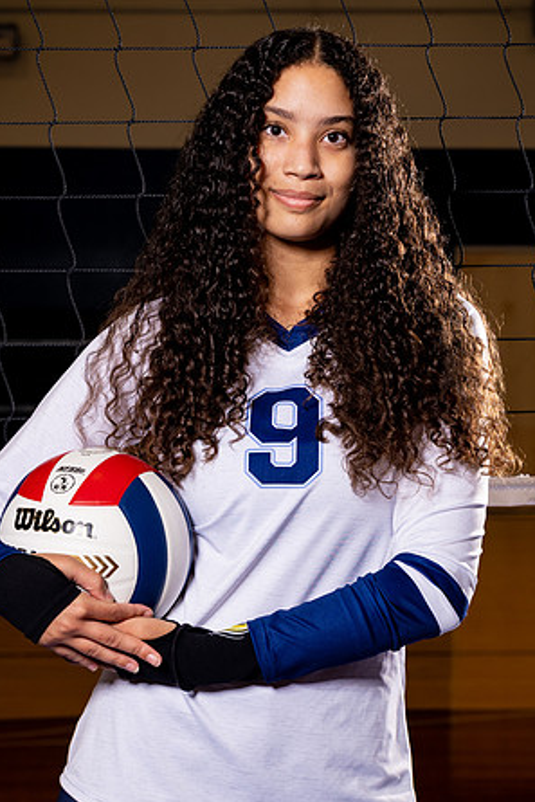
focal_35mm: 100
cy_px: 413
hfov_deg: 13.7
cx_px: 270
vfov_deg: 20.4
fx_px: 2227
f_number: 5.6
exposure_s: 1/125
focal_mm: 64
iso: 250
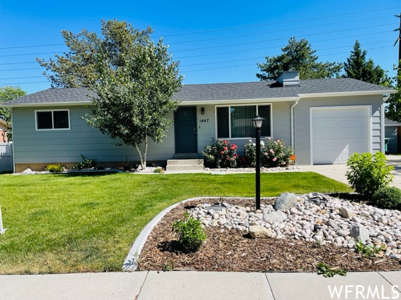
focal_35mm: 26
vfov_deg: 53.1
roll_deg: +1.5
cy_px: 150
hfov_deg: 67.3
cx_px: 200
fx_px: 301
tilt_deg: -2.0
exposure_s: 1/3040
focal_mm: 4.2
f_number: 1.6
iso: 32
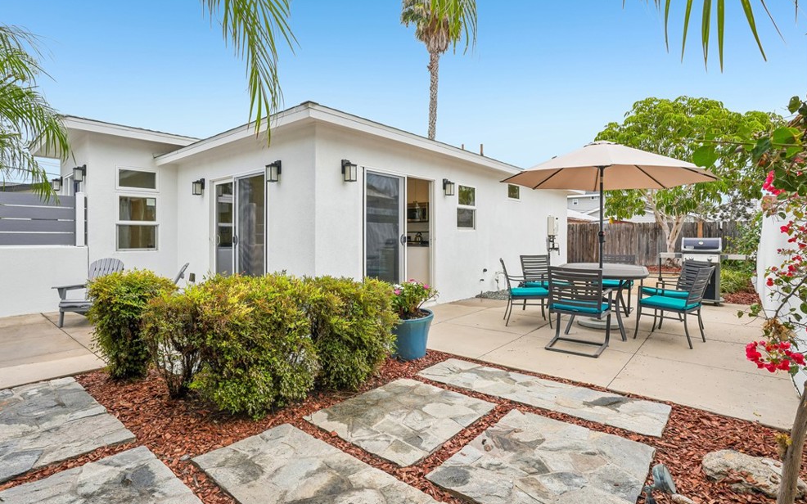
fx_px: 396
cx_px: 393
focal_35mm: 18
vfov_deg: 65.0
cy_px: 249
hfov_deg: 91.1
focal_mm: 17
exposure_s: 1/320
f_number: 8
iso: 100
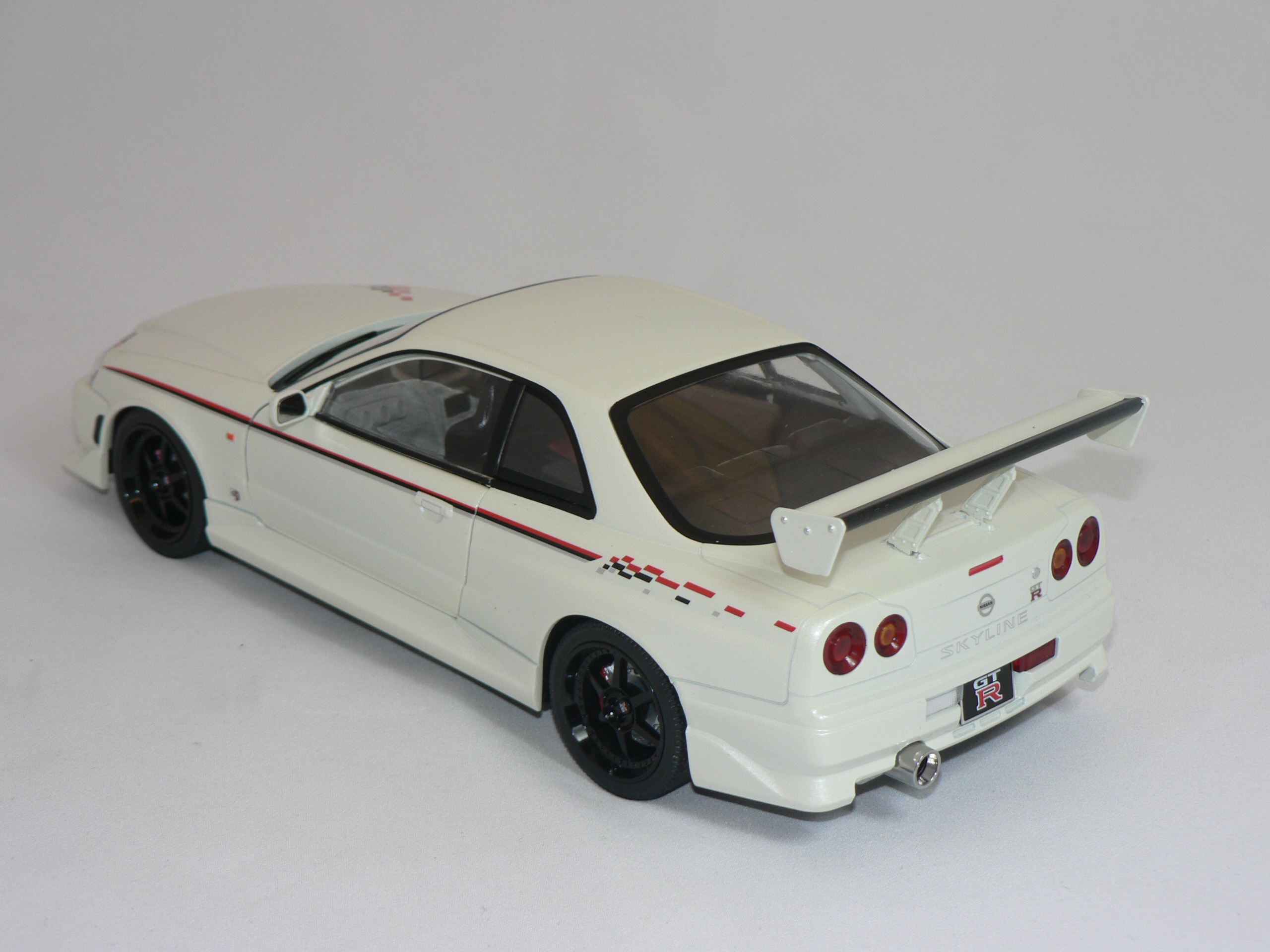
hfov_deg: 27.8
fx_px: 2568
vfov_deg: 21.0
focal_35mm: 70
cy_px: 476
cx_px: 635
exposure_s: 1/60
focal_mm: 11.6
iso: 80
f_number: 3.2
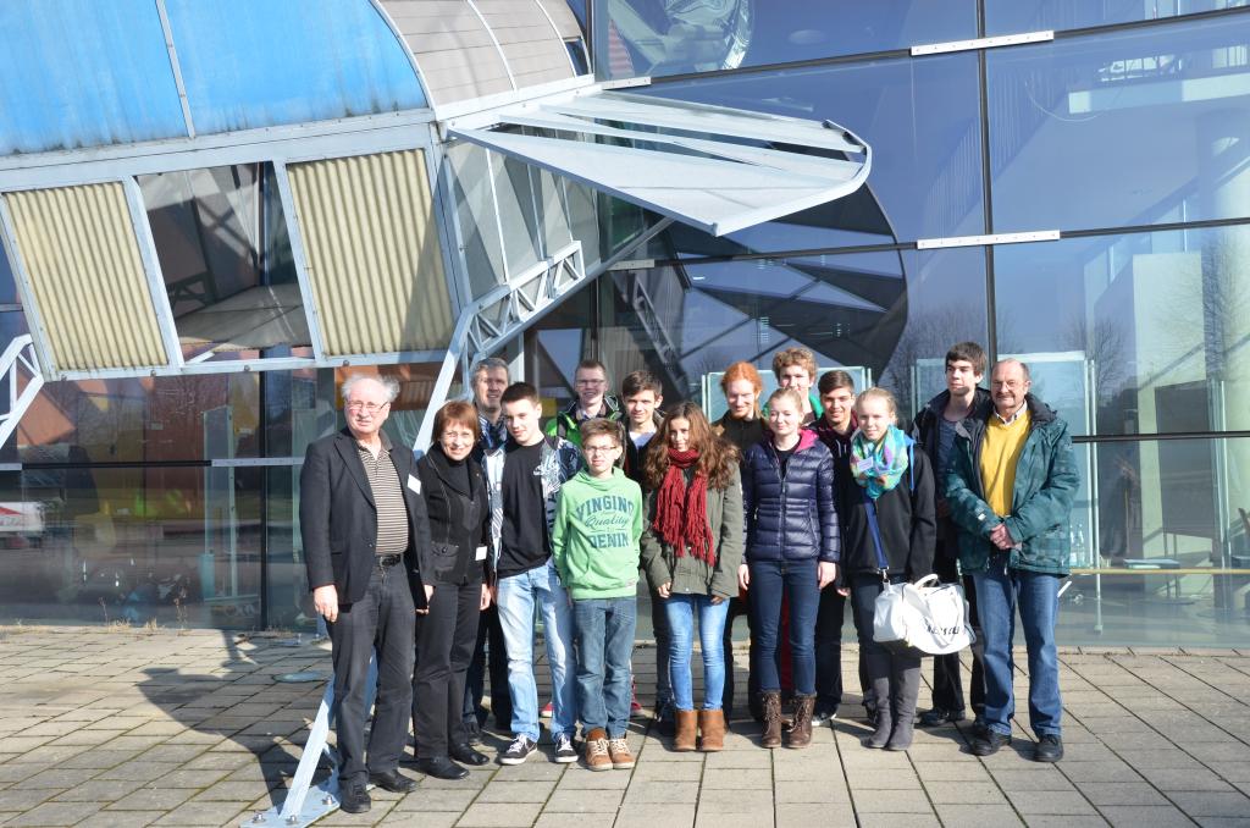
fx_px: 1143
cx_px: 625
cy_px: 414
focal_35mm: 33
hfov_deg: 57.3
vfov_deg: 39.8
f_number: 8
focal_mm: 22
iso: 200
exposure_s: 1/250
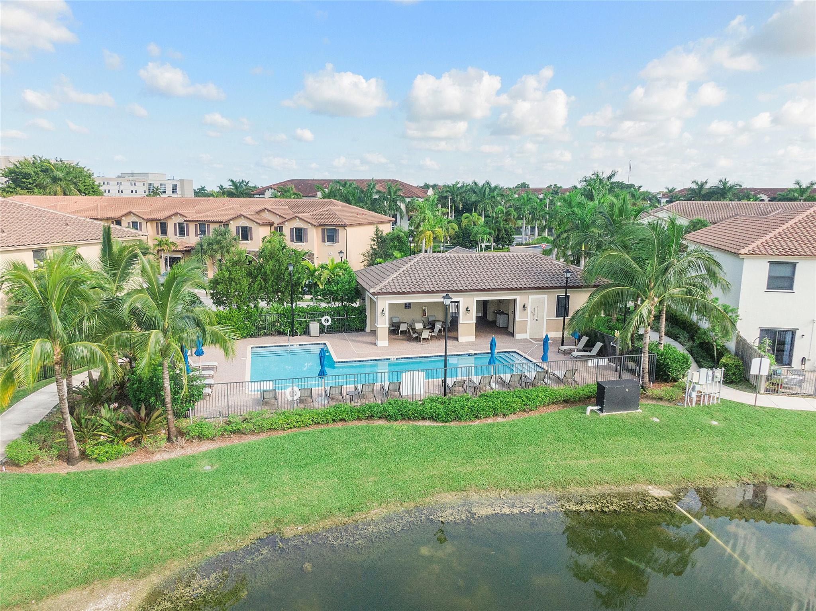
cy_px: 306
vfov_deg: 56.8
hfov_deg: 71.6
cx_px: 408
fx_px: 565
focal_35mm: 24
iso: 100
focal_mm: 4.39
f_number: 2.8
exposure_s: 1/800
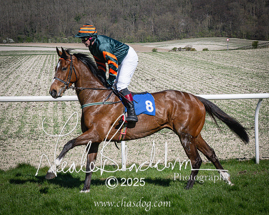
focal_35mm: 153
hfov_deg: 12.6
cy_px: 117
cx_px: 148
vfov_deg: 10.1
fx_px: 1217
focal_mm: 105
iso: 2500
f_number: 20
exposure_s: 1/1600
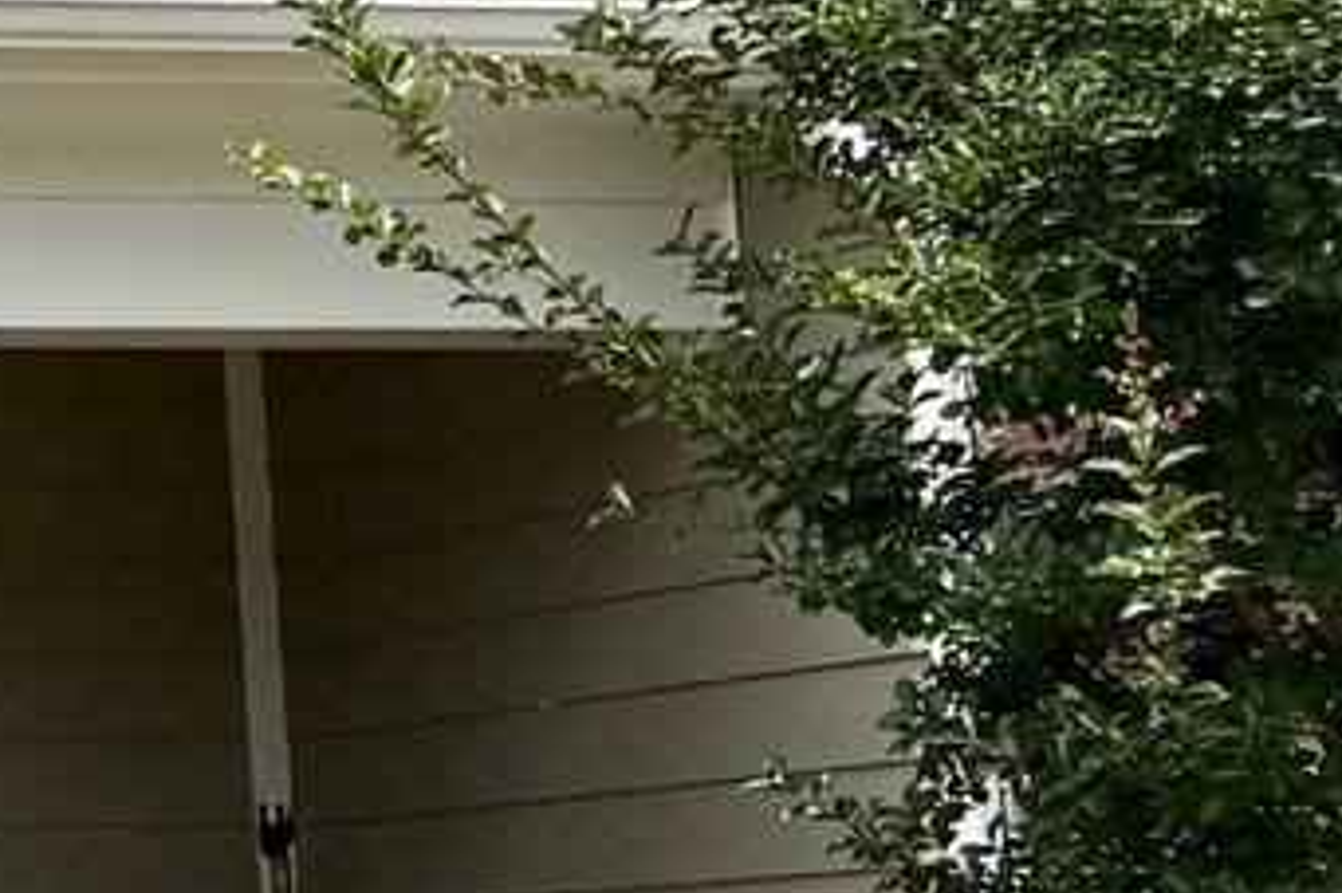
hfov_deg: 10.7
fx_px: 5589
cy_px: 303
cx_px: -2294
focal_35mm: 150
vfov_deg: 9.1
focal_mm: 6.76
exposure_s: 1/4673
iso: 100
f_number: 1.78
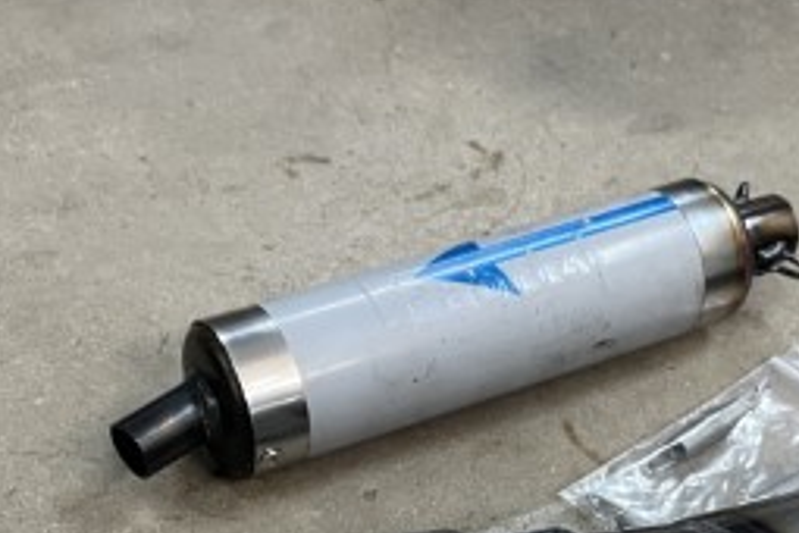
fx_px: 1509
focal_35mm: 68
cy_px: 558
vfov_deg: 19.3
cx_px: 410
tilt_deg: -48.0
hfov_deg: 29.7
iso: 250
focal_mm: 5.1
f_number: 1.6
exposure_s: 1/50
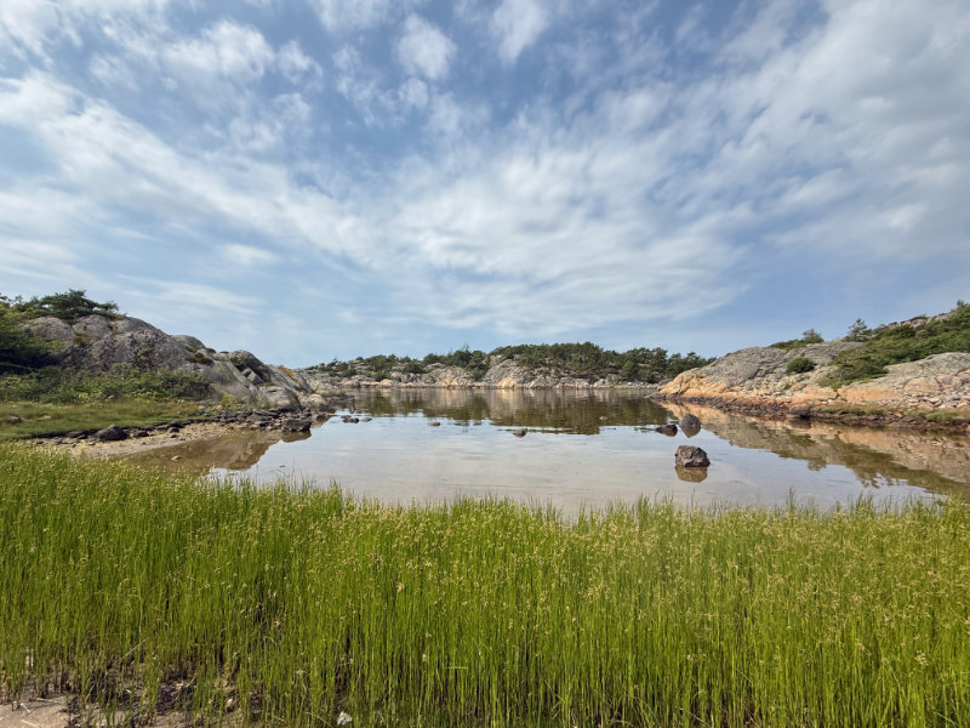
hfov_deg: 102.1
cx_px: 485
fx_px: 392
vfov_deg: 85.7
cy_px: 364
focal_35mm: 14
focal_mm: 2.2
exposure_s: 1/1497
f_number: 2.2
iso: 50
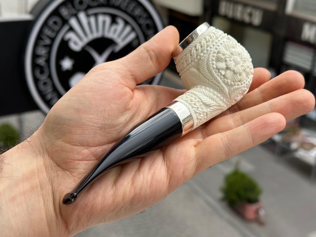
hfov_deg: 39.7
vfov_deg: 30.3
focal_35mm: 48
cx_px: 158
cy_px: 118
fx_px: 438
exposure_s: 1/501
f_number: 1.78
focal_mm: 6.86
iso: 64
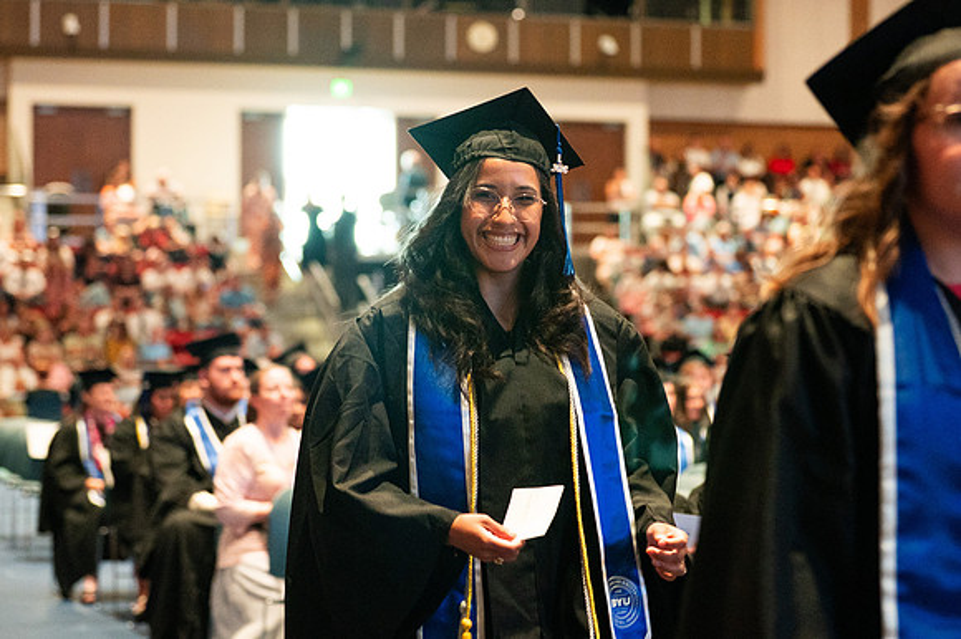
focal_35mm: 93
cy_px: 302
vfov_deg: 14.7
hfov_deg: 21.9
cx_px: 500
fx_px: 2481
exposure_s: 1/125
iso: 3200
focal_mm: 70
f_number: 2.8
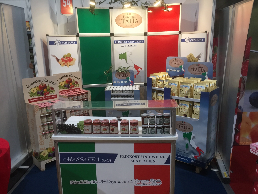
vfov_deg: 48.2
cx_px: 129
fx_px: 216
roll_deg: +0.8
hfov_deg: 61.7
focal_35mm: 29
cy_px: 97
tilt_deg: -13.4
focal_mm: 4.15
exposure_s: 1/33
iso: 100
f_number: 2.2
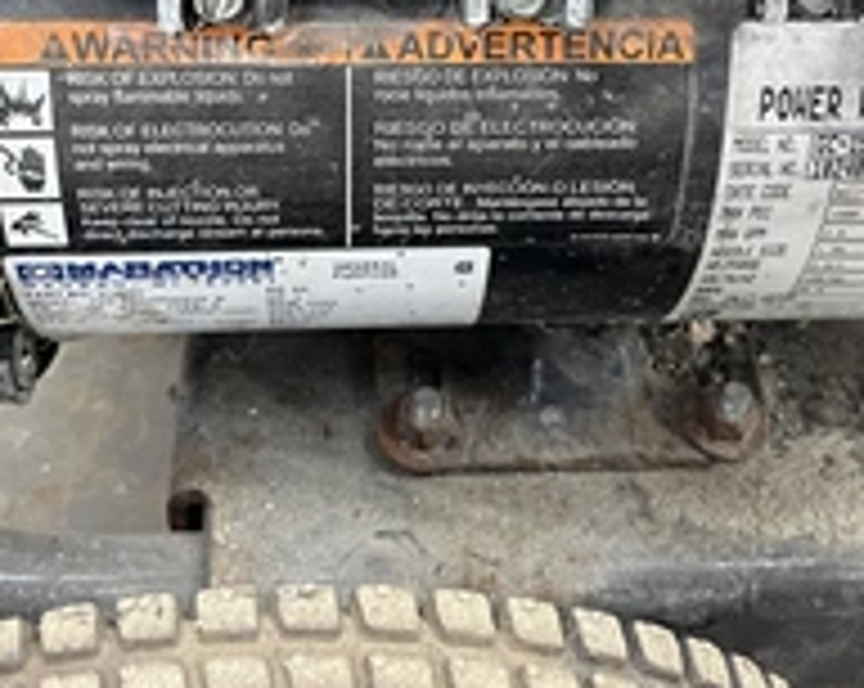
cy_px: 99
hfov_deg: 35.4
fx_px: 1353
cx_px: 464
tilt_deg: -45.1
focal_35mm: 53
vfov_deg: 27.7
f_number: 1.6
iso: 320
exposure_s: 1/60
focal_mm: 5.1
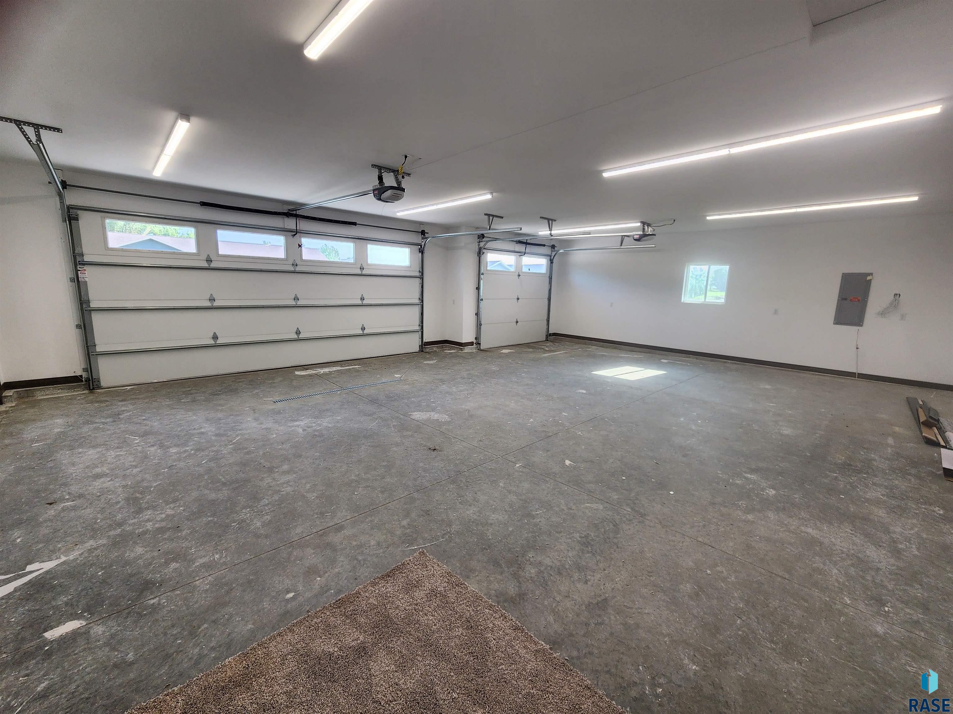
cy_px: 357
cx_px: 476
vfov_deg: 89.9
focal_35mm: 13
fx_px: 358
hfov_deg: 106.2
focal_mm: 2.2
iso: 64
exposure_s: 1/120
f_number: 2.2
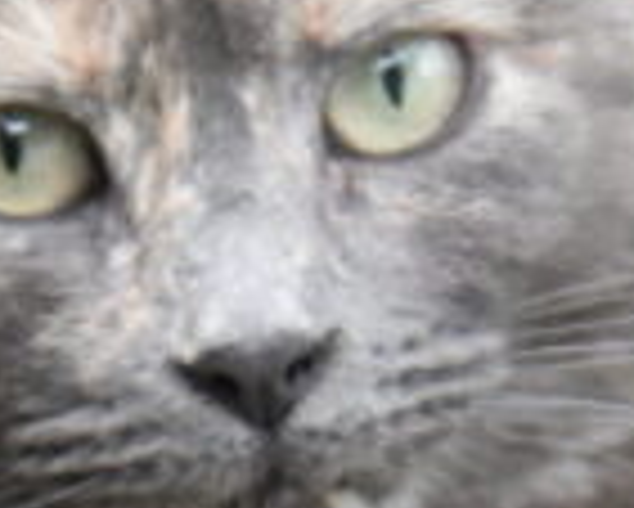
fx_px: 18266
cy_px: 1261
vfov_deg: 1.6
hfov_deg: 2.0
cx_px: -670
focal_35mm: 973
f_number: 2
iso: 900
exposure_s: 1/500
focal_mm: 85
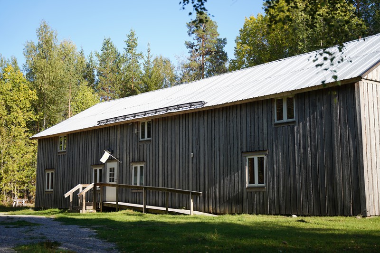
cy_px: 126
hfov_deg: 37.7
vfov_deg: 25.6
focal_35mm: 53
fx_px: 556
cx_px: 190
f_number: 2.8
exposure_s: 1/640
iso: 100
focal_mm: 52.7
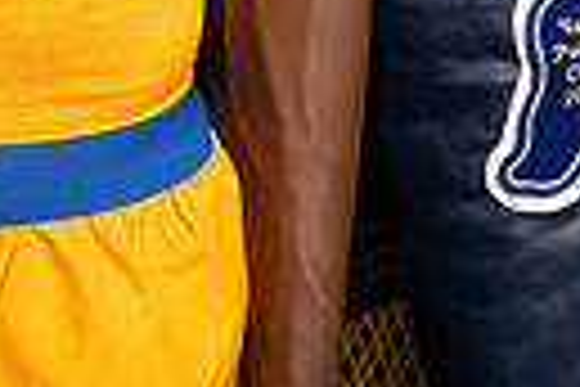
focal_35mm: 174
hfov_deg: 11.7
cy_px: -572
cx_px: 9
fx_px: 2803
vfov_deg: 7.3
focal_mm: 50
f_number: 8
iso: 125
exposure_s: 1/250
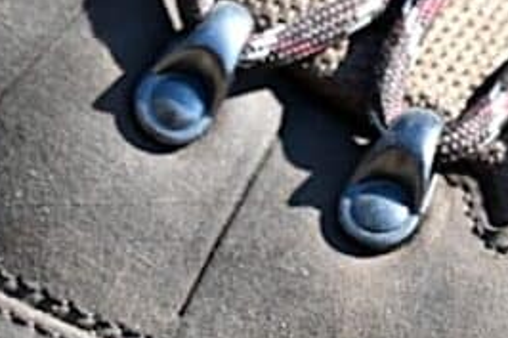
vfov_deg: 6.5
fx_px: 2933
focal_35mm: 208
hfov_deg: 9.9
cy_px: 460
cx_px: 401
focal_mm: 54
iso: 125
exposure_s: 1/250
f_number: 5.6
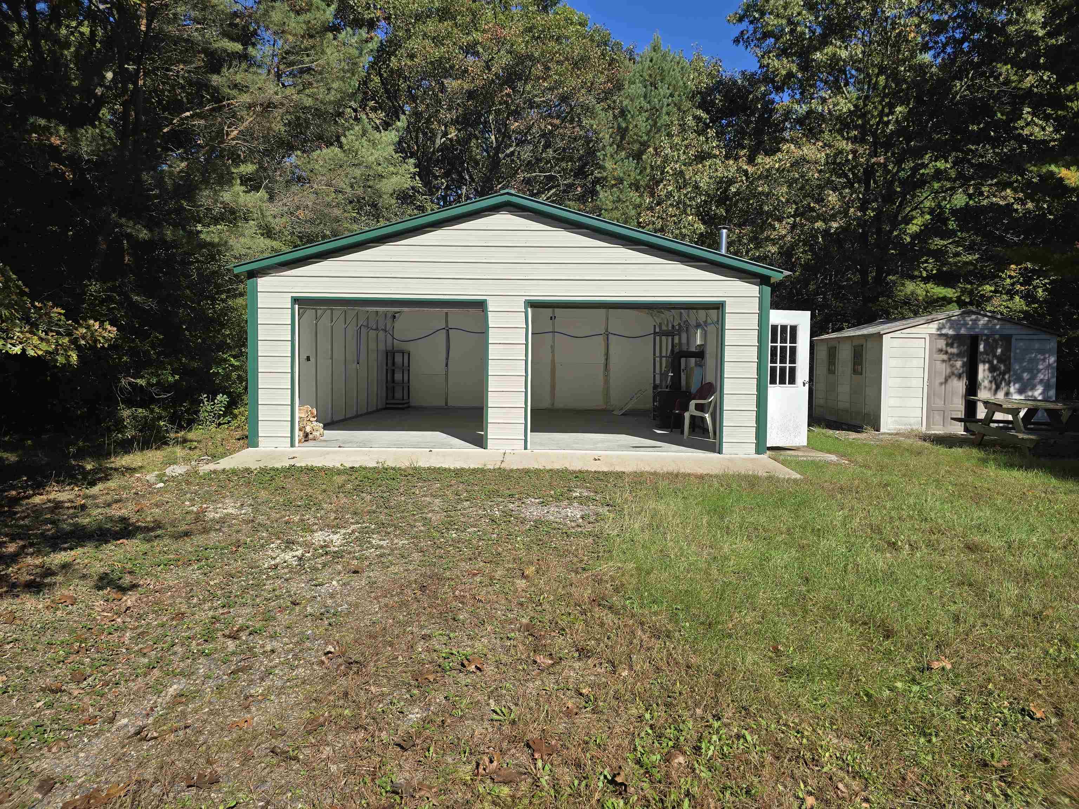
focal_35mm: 23
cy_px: 404
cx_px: 540
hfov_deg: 73.9
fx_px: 717
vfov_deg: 58.9
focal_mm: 6.3
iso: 12
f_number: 1.7
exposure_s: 1/654
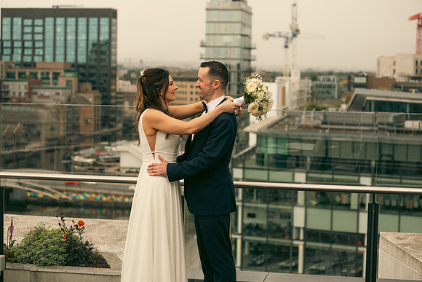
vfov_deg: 17.1
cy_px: 141
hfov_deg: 25.4
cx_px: 211
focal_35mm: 80
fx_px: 938
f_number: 3.5
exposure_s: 1/250
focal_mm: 80
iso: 160
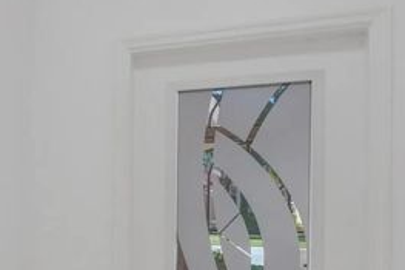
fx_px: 438
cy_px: 210
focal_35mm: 39
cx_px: 72
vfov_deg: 33.3
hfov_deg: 46.6
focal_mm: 16
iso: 800
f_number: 8
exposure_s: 1/125
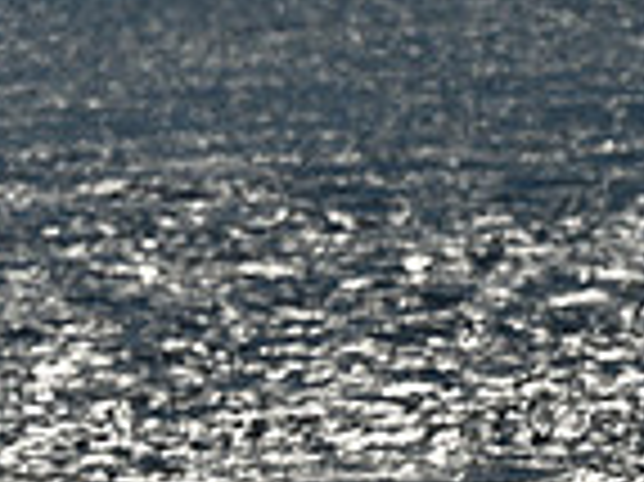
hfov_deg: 0.8
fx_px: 43627
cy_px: 579
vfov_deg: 0.6
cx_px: -419
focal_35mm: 2347
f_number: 6.3
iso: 100
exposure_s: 1/1600
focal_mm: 600
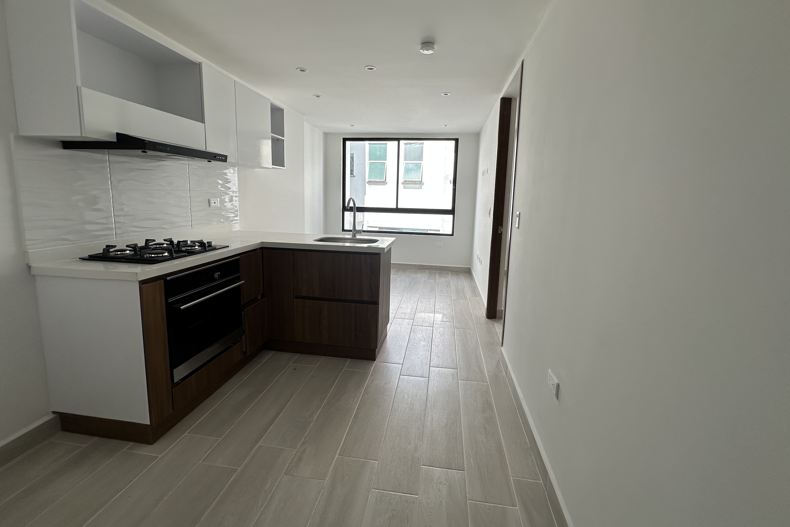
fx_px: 329
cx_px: 398
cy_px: 240
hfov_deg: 100.4
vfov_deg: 77.1
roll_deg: -1.7
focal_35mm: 15
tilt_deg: -6.8
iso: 40
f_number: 2.2
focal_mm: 2.22
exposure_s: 1/440
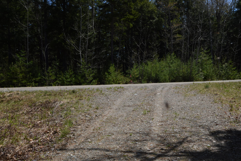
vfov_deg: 35.9
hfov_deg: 51.5
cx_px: 146
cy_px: 84
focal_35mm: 37
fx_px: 248
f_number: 11
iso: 100
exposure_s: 1/200
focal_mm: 20
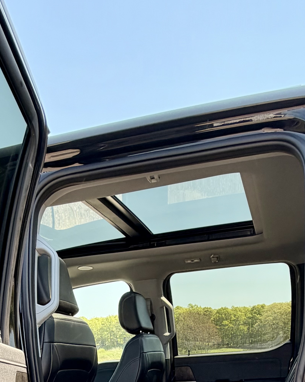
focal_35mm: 39
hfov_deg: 38.2
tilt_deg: -19.9
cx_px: 162
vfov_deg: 31.7
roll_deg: +1.3
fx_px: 440
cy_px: 530
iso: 50
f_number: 2.2
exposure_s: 1/220
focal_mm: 2.22
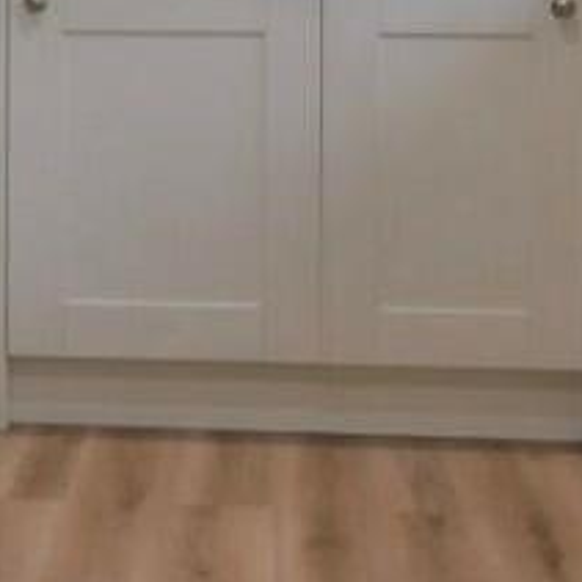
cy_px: -66
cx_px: 212
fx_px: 1141
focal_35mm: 60
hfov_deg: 28.5
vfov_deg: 26.3
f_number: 4
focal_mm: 7
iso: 250
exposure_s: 1/60
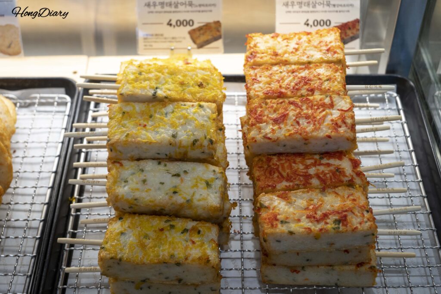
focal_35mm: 60
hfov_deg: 33.4
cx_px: 220
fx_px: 735
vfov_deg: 22.6
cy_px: 147
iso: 800
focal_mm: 60
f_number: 5.6
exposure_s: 1/160
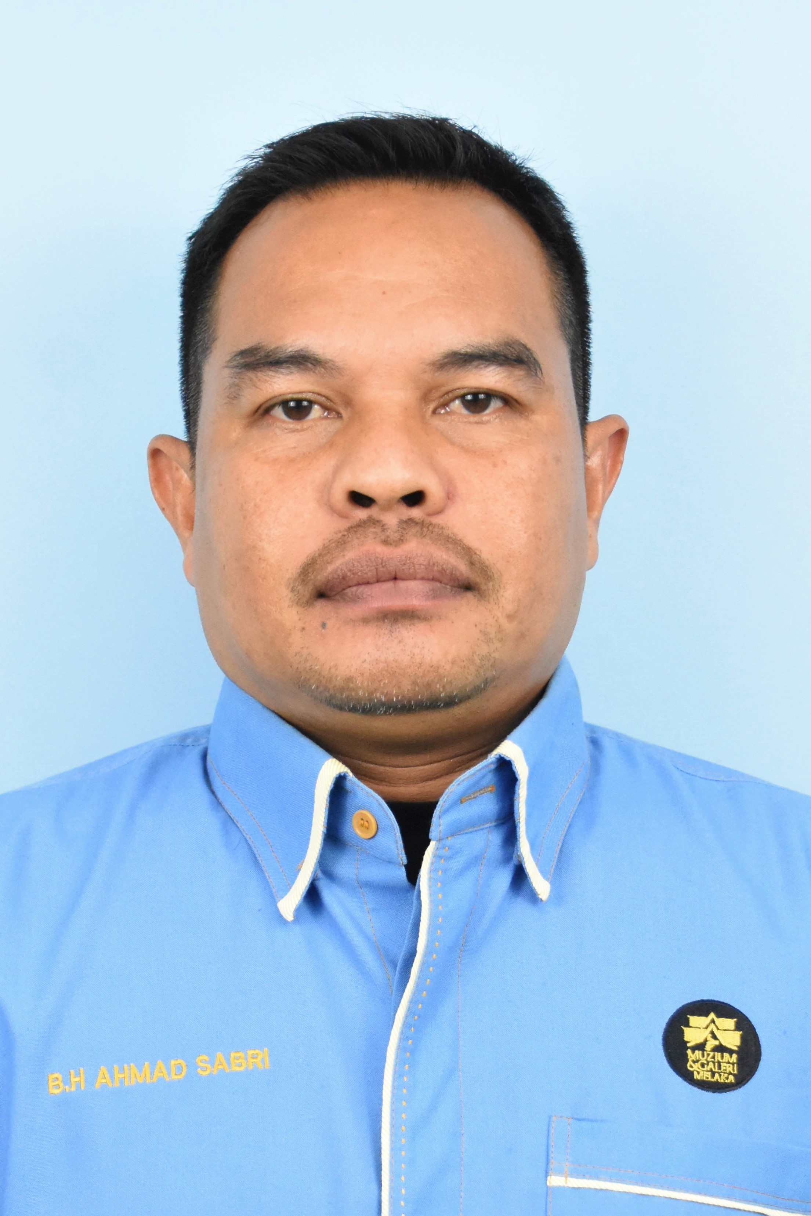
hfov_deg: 25.7
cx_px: 406
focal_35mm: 52
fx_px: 1774
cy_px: 608
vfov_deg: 37.9
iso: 4000
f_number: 5
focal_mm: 35
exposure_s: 1/500
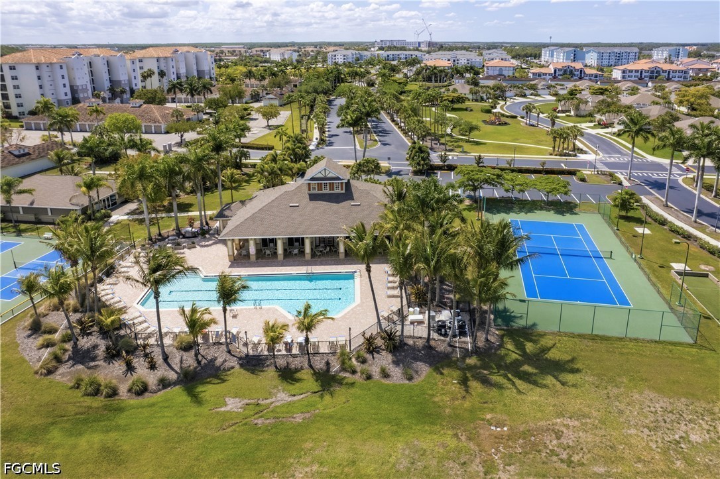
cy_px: 240
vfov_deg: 57.2
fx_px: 440
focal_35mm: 22
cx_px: 360
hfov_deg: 78.6
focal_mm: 8.4
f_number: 2.8
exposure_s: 1/1250
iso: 140
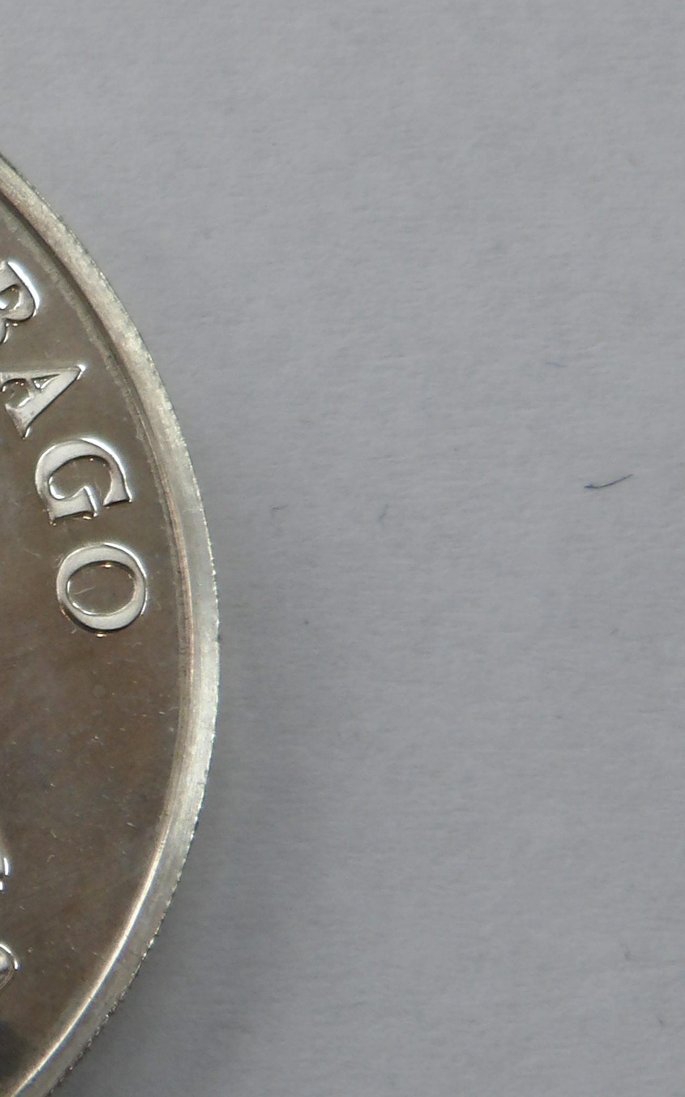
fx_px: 2718
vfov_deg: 22.8
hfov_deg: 13.3
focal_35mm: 91
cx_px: -443
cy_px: 674
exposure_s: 1/70
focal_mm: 6.2
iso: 100
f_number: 4.5
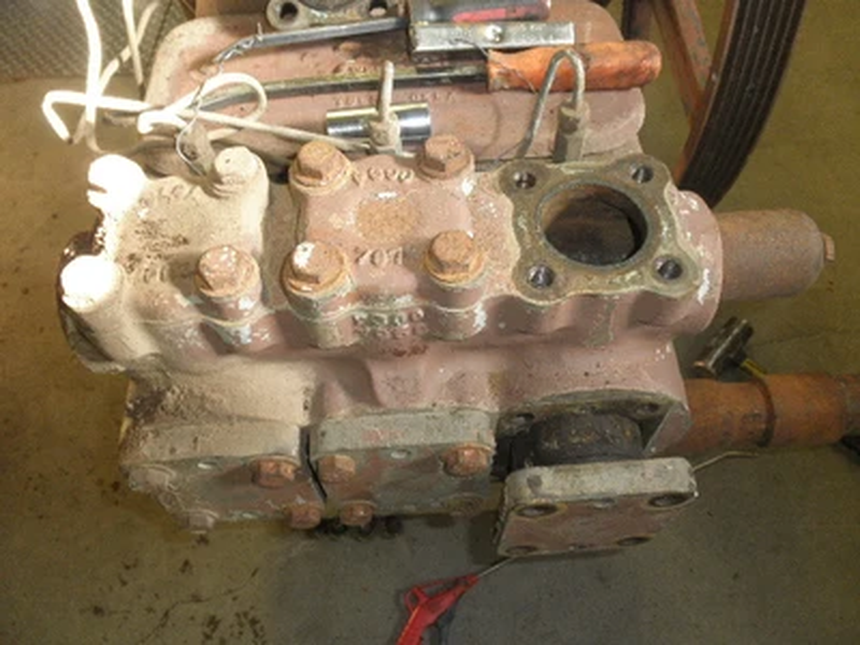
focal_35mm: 28
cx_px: 430
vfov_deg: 49.7
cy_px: 322
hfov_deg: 63.4
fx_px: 696
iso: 200
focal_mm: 5
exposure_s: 1/30
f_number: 3
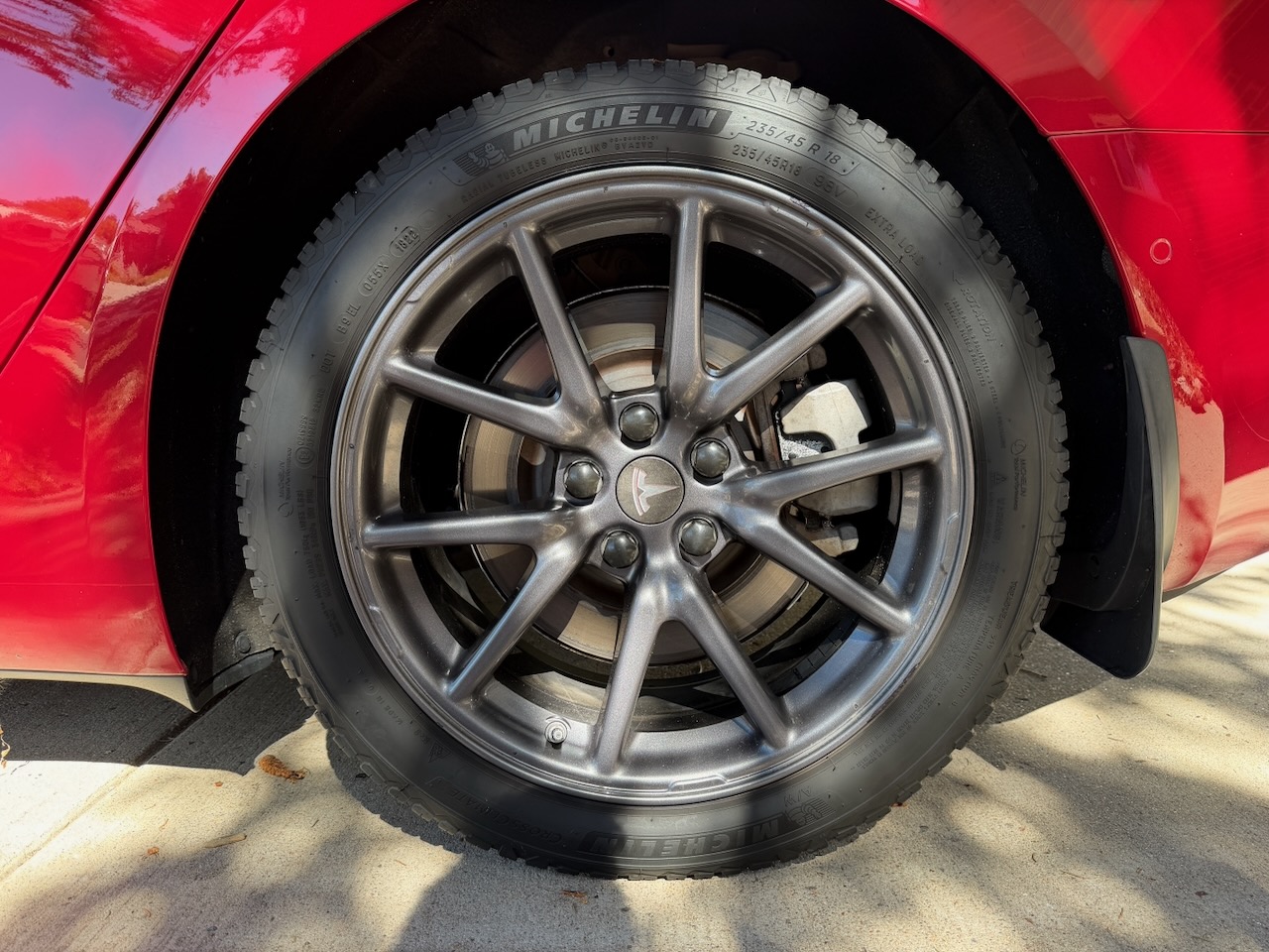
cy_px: 476
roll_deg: -1.1
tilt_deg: -7.2
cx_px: 634
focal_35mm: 24
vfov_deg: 56.8
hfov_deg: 71.6
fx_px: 880
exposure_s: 1/172
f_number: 1.78
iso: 80
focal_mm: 6.76
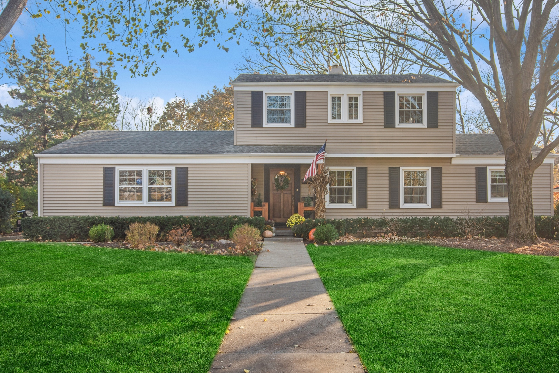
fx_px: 512
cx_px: 280
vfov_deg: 40.0
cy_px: 186
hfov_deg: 57.2
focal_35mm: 33
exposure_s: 1/200
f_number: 8
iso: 200
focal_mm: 22
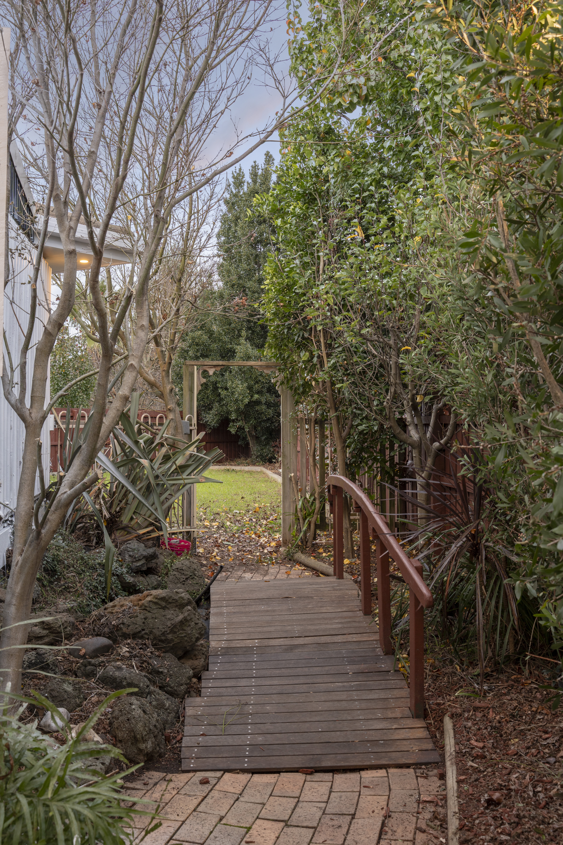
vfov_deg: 54.4
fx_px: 821
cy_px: 422
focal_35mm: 35
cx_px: 282
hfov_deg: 37.9
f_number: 8
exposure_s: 1/10
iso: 250
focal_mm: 35
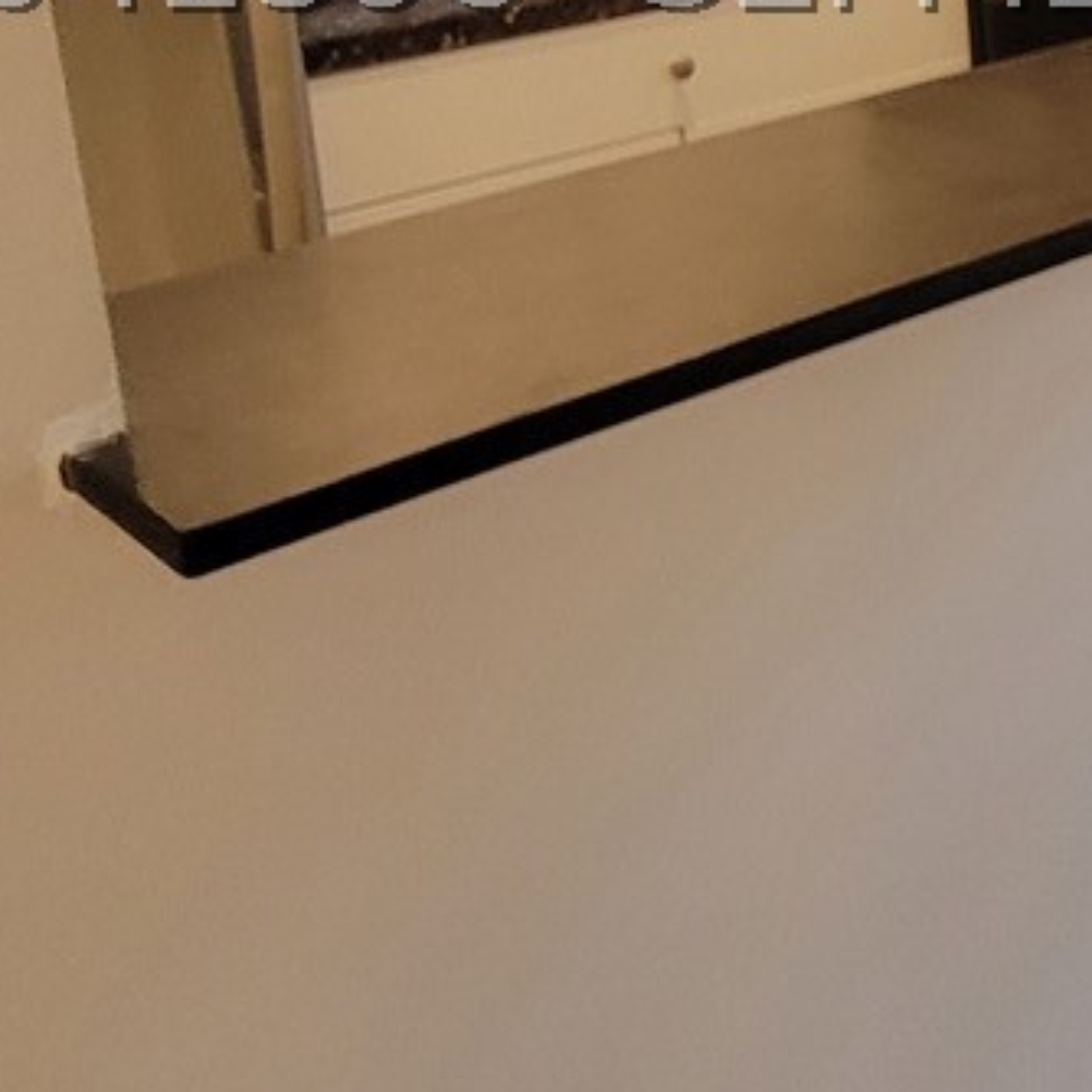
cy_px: -46
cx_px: 1599
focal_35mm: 55
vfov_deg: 28.8
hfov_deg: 24.7
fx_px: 1963
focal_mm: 2.2
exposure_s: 1/60
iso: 320
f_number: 2.2
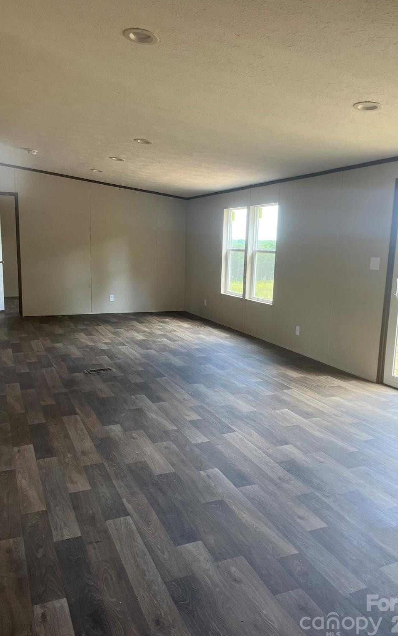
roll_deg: -0.9
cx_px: 200
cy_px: 318
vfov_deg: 66.5
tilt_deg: -9.3
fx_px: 486
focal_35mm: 28
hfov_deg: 44.5
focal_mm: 5.1
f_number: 1.6
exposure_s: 1/121
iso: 125
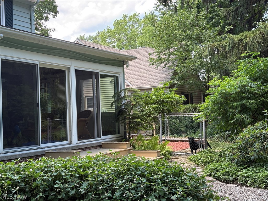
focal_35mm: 52
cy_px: 100
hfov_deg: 36.8
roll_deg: +2.1
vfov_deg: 28.0
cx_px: 134
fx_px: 403
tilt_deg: +3.2
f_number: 1.6
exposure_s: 1/190
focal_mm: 5.96
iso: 32
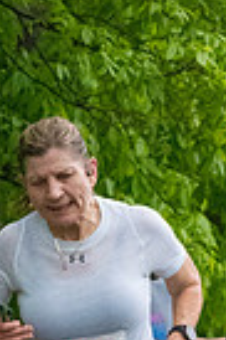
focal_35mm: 344
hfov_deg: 4.0
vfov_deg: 6.0
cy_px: 439
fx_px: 3247
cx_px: 73
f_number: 5.6
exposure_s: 1/1250
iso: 6400
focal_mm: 70
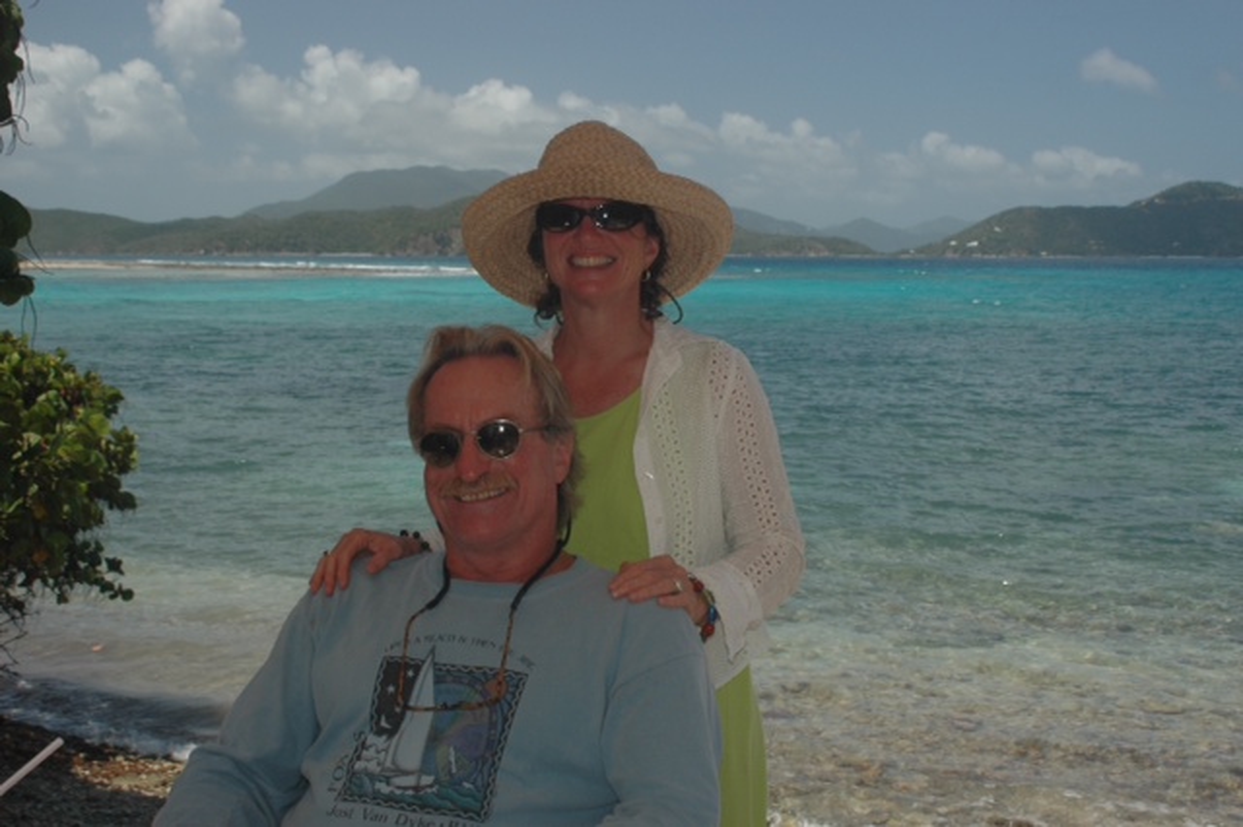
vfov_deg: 31.9
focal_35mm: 42
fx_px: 1449
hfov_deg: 46.4
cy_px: 414
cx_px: 622
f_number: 8
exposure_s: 1/180
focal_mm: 28
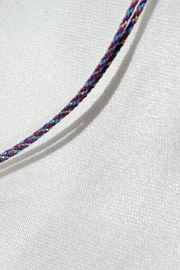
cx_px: 14
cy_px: 23
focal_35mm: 107
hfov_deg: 12.7
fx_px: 803
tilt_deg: -52.1
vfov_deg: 18.8
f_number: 1.6
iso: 32
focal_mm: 5.96
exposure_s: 1/286
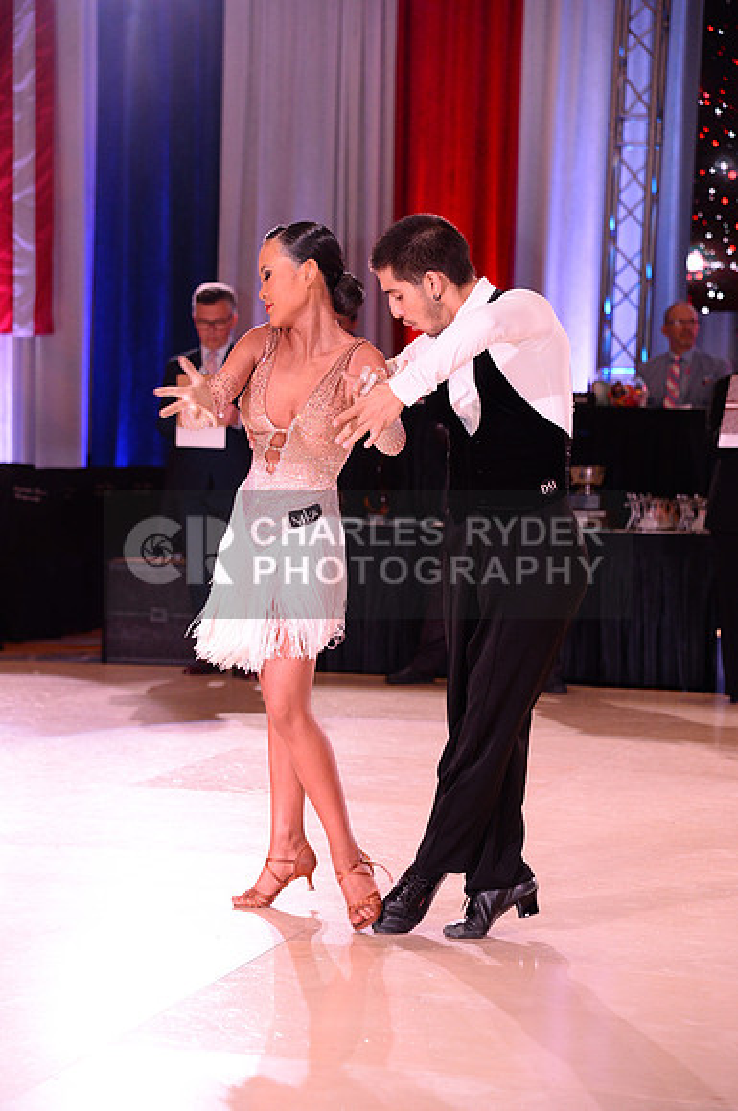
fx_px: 3022
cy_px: 556
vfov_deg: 20.8
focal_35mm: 98
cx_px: 369
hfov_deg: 13.9
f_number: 5.6
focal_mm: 98
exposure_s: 1/250
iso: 2500
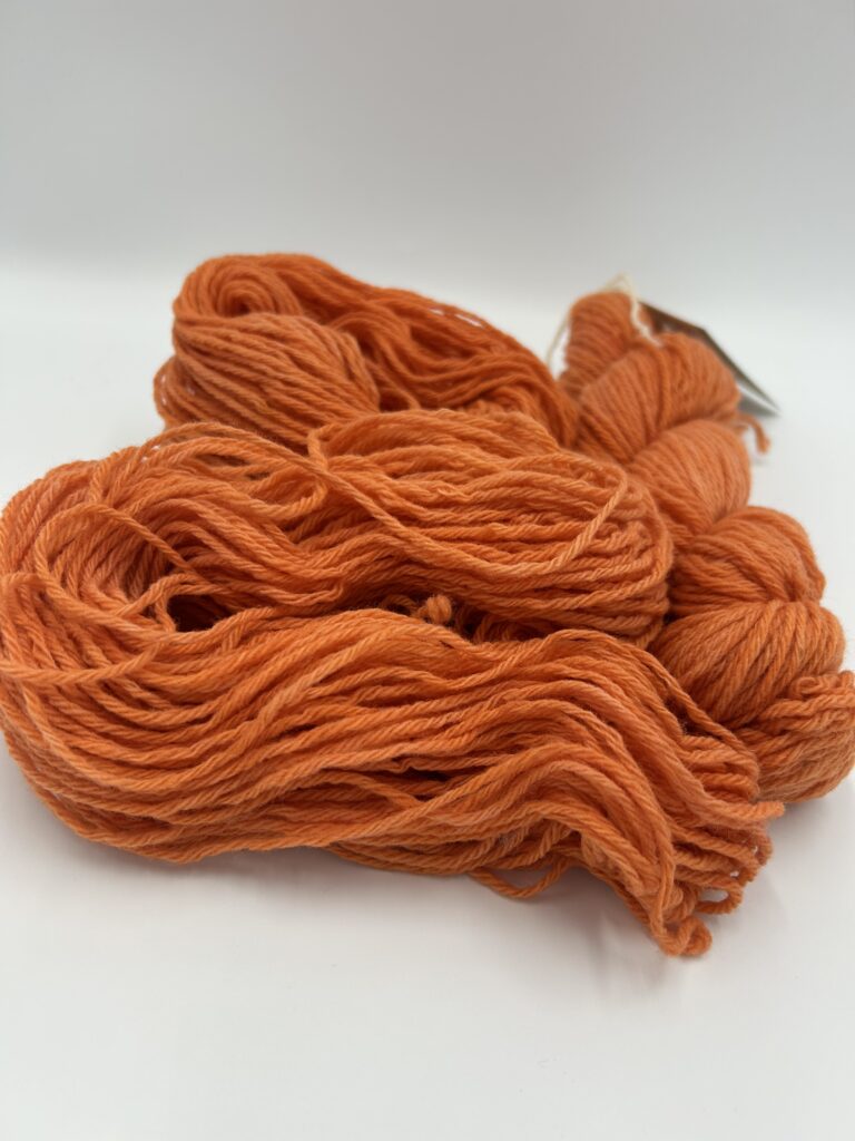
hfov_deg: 53.1
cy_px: 570
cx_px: 428
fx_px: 856
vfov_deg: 67.3
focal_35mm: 26
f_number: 1.5
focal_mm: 5.7
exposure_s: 1/1048
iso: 50
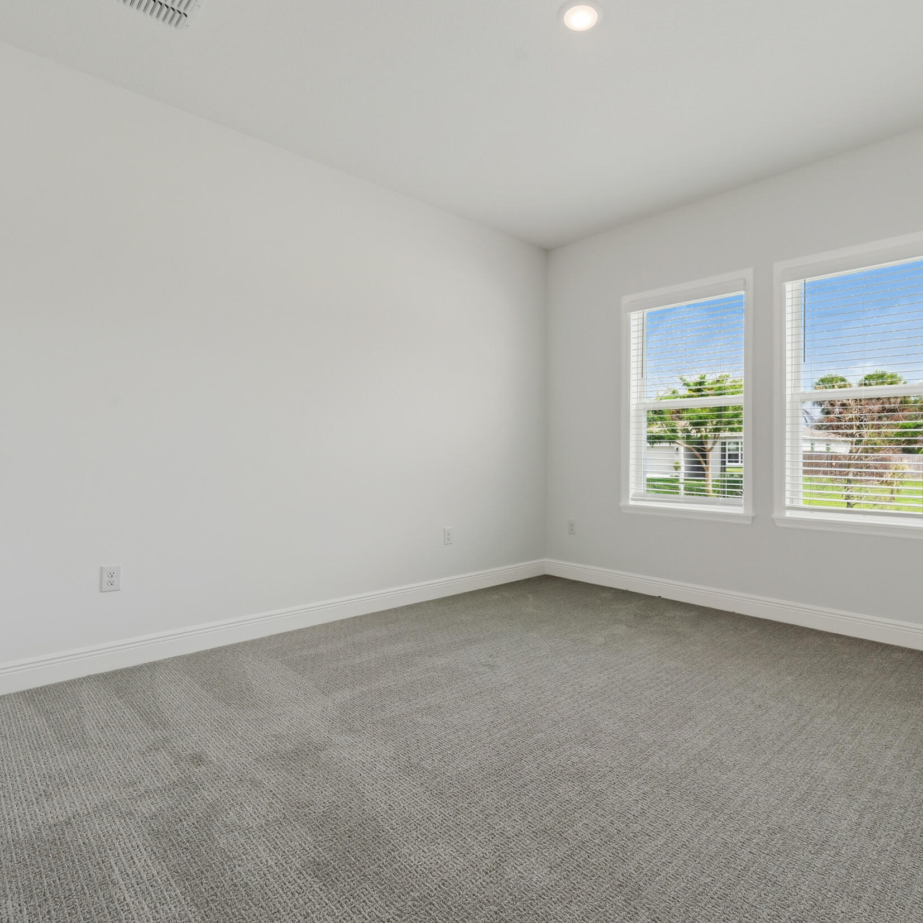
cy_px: 464
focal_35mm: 18
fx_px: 543
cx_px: 524
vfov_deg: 80.7
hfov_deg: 80.3
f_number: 9
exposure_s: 1/20
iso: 250
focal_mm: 14
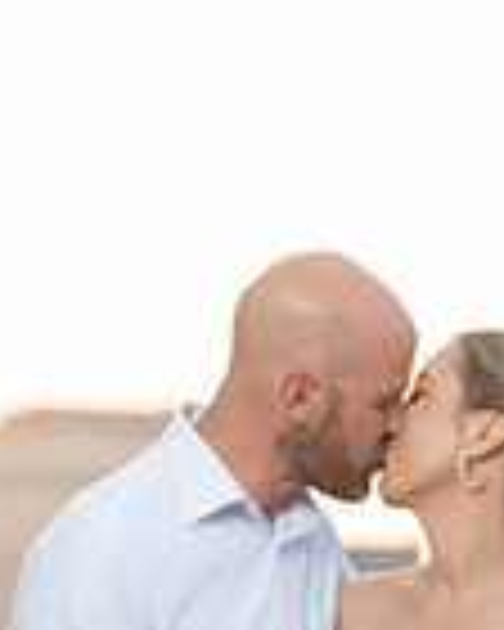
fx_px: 11225
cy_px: 954
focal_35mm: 602
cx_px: 369
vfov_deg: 3.2
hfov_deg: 2.6
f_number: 4.5
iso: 800
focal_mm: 200
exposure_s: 1/200
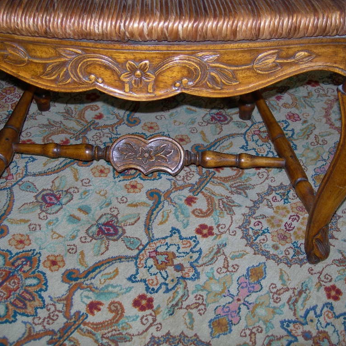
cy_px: 173
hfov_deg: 37.6
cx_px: 177
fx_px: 509
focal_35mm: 45
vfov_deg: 37.6
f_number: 2.8
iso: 50
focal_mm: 7.8
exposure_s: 1/60.1
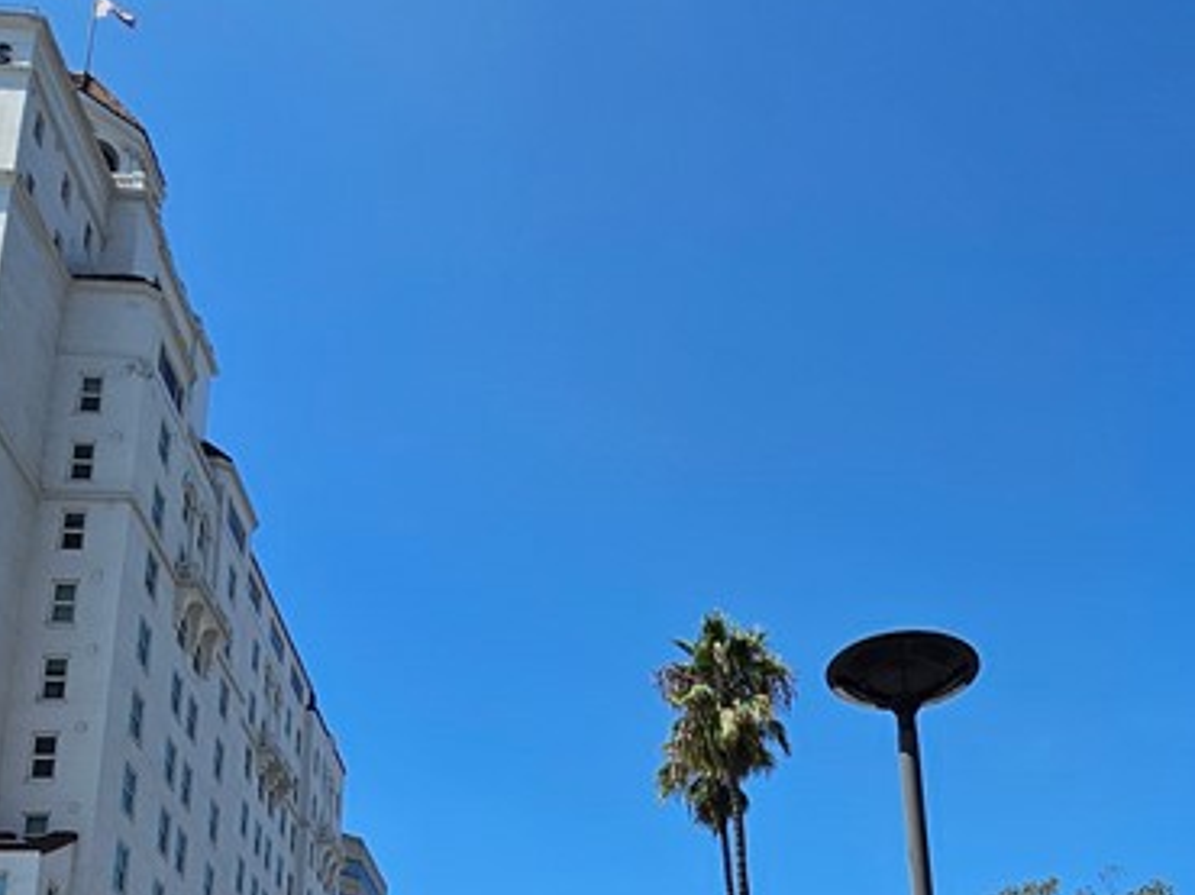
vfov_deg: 35.7
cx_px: 843
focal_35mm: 36
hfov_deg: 50.0
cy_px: 898
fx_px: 1242
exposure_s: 1/2961
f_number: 2.2
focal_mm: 2.2
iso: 50
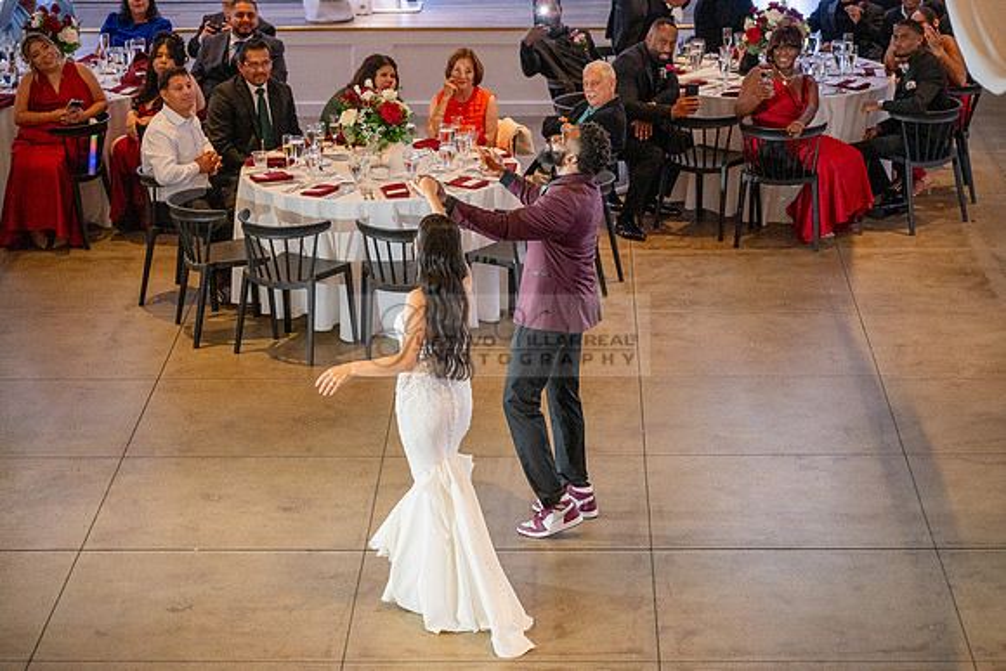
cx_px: 503
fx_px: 2767
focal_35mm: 99
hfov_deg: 20.6
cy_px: 336
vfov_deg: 13.8
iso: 3200
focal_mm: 99
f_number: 4
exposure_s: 1/200
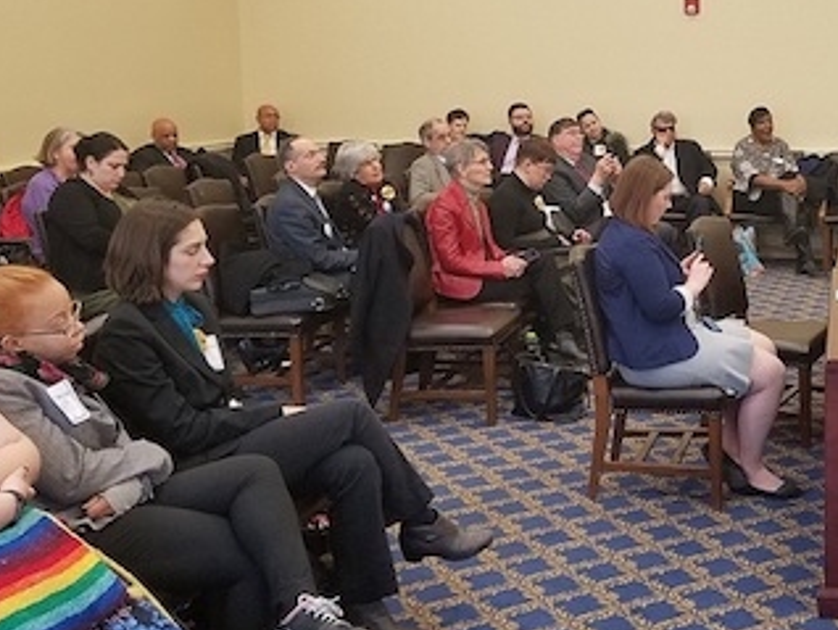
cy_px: 219
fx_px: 1187
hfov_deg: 37.5
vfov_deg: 29.5
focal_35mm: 49
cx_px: 669
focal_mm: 4.2
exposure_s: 1/40
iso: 125
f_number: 1.7
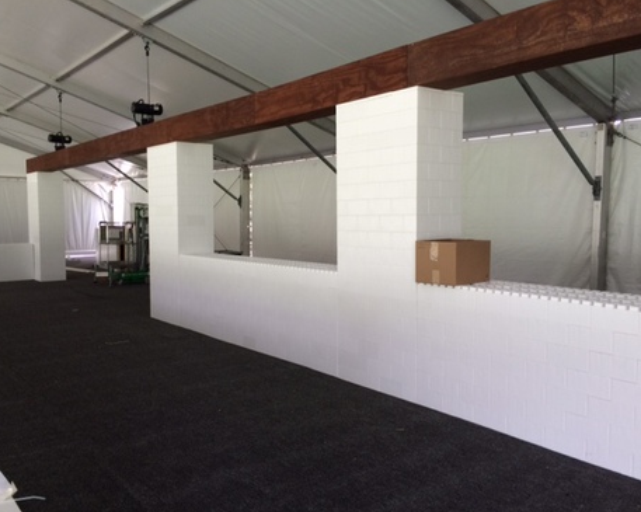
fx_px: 588
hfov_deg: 57.2
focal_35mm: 31
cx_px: 309
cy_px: 259
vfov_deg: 47.1
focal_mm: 4.15
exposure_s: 1/30
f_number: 2.2
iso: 64
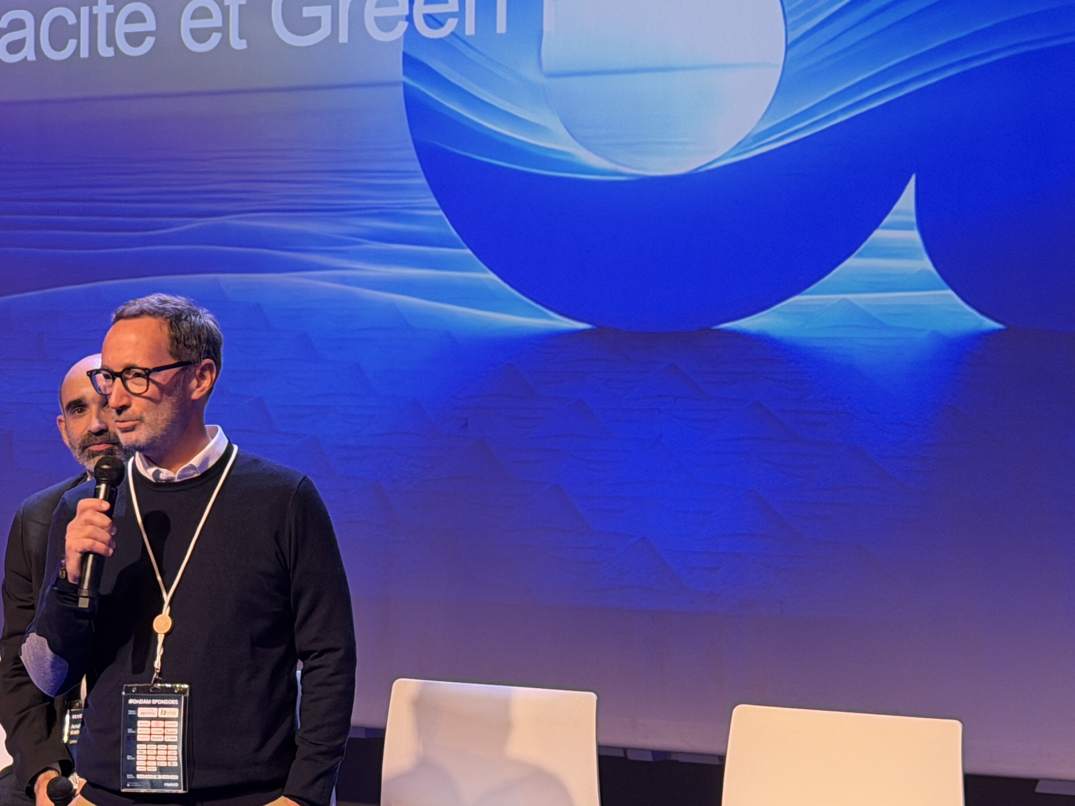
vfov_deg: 14.2
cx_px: -69
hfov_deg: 18.3
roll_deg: +0.6
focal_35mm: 104
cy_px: 452
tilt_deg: -1.9
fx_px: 3230
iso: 160
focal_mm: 6.76
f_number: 1.78
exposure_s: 1/59
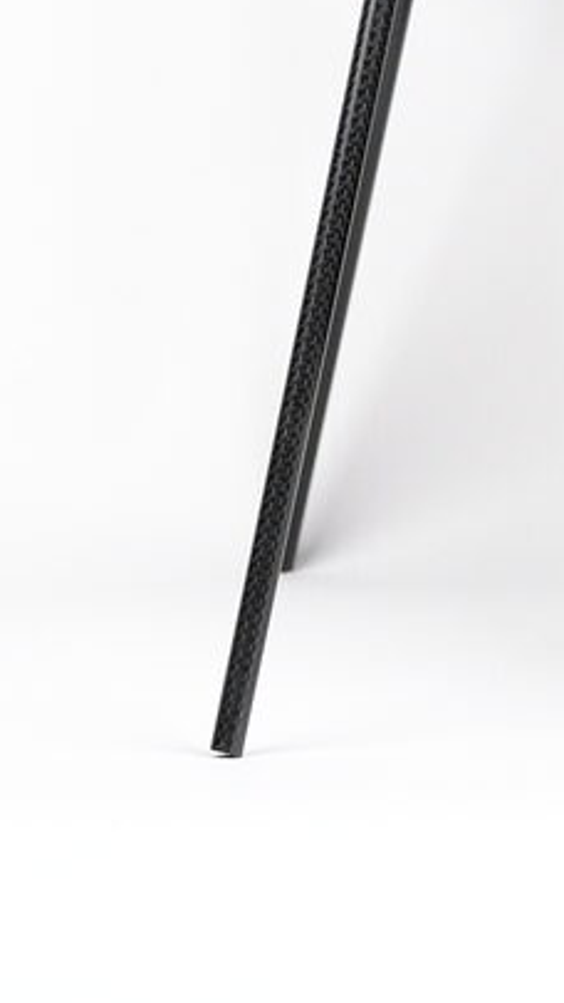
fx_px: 9007
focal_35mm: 339
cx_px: 883
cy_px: -62
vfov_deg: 6.3
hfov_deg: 3.6
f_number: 3.6
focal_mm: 56
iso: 1000
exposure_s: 1/200
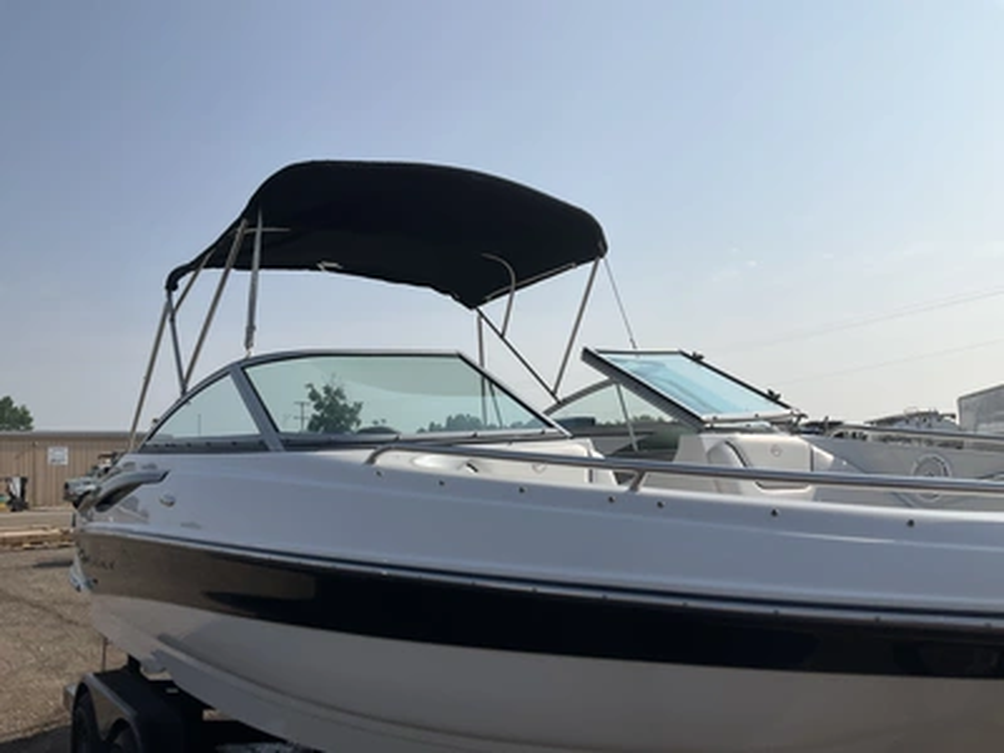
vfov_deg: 48.2
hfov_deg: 61.7
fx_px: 841
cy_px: 376
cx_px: 502
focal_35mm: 29
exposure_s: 1/4065
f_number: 1.8
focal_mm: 3
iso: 25
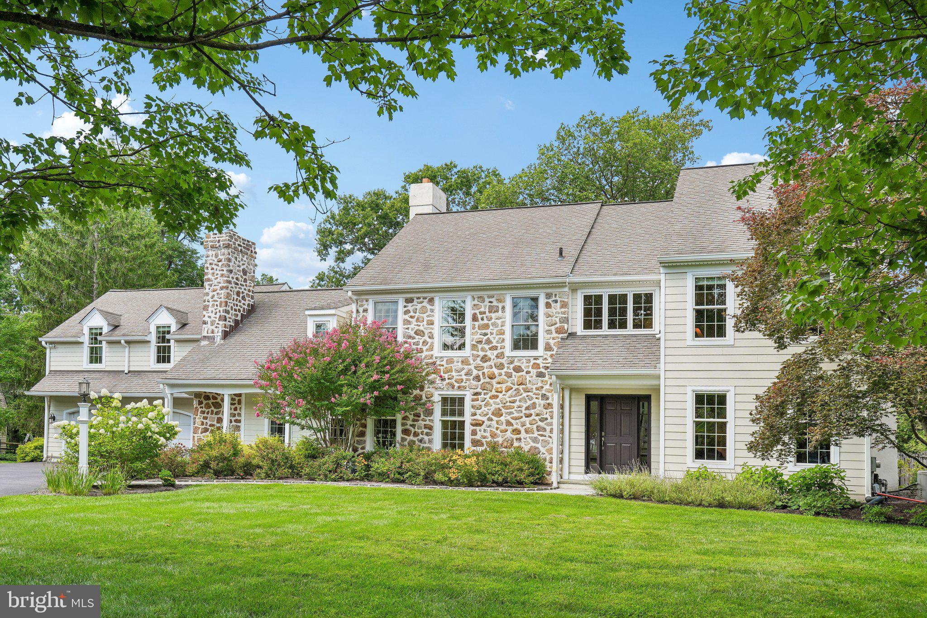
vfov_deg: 46.4
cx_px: 464
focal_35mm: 28
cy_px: 309
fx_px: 721
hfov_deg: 65.5
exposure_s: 1/100
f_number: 8
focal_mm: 28
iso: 100
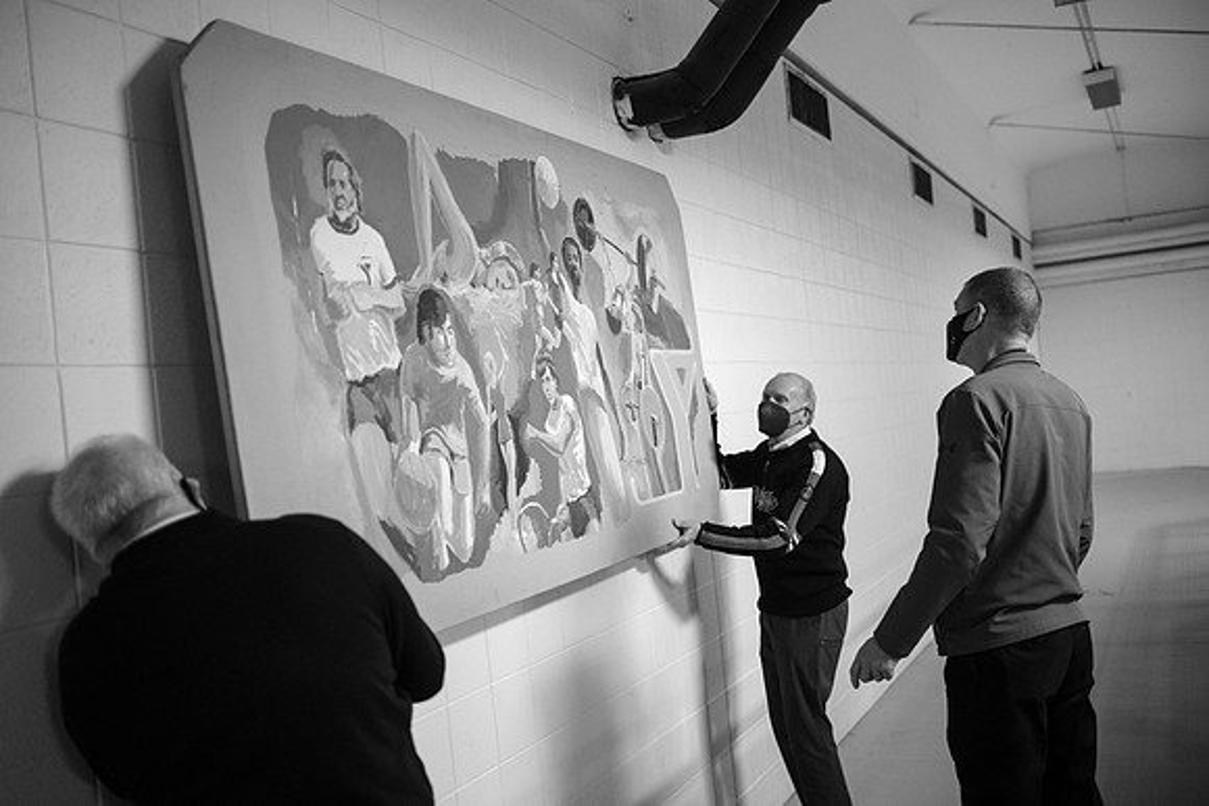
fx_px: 1176
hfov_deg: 54.4
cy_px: 403
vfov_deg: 37.9
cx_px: 604
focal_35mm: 35
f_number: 1.8
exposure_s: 1/500
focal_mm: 35
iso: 4000
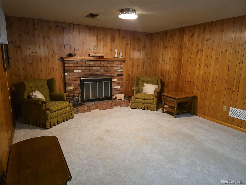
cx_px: 123
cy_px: 92
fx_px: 163
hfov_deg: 73.9
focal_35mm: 23
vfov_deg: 58.9
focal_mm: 6.3
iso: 1600
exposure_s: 1/60
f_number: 1.7
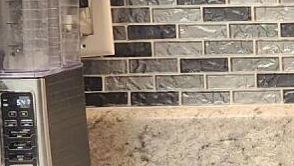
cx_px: 545
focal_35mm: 170
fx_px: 1325
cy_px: 77
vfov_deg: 7.1
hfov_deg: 11.6
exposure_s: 1/120
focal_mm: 6.4
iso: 640
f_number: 1.8
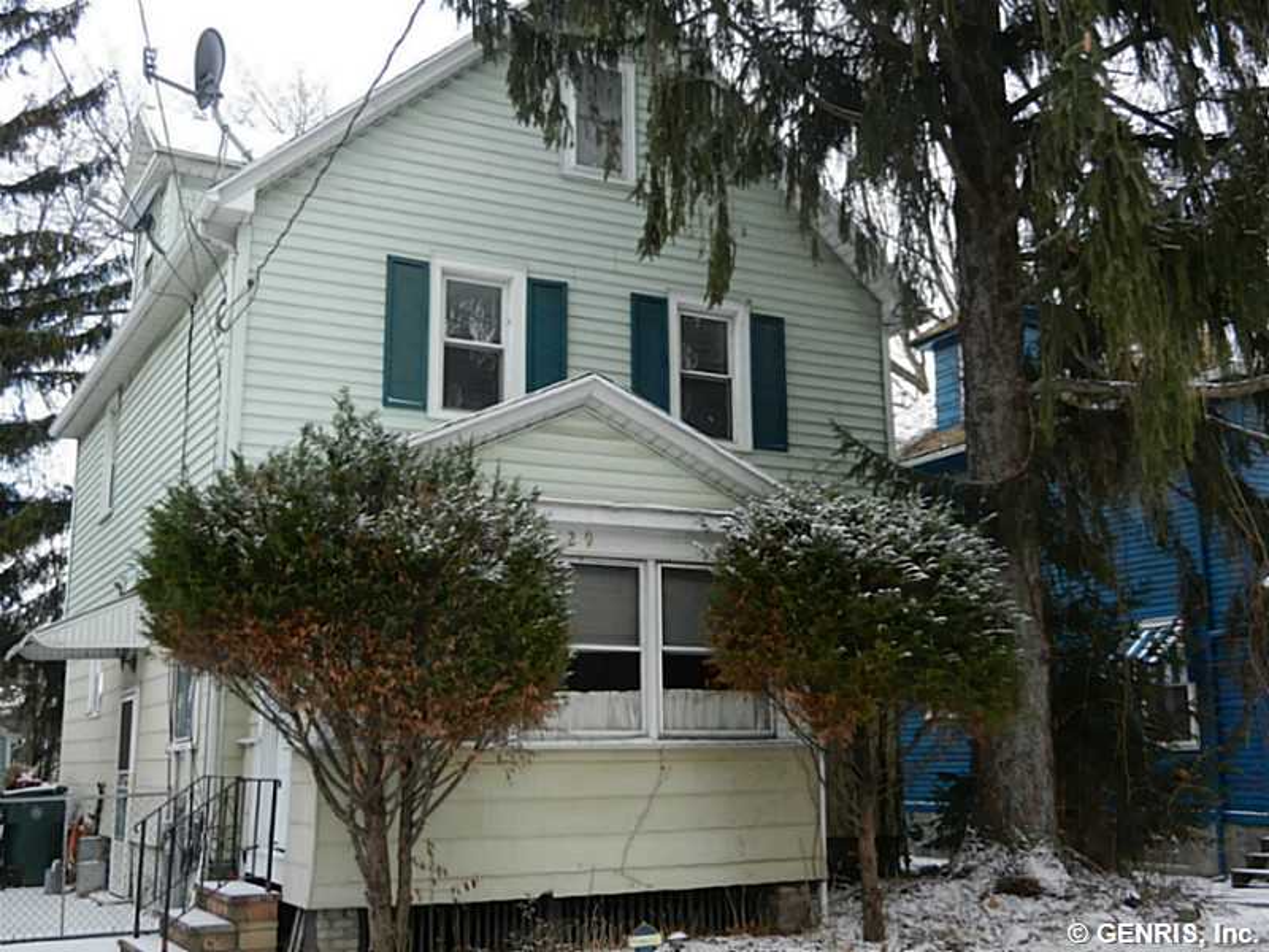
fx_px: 1393
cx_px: 634
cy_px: 476
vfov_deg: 37.7
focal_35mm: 38
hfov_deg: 49.0
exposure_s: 1/320
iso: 160
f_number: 4
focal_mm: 6.9
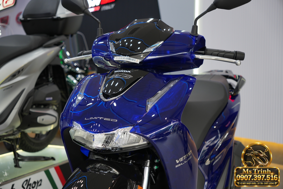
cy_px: 94
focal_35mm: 45
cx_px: 142
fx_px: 354
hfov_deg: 43.6
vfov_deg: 29.9
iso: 125
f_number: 2.8
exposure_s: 1/50
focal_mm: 30
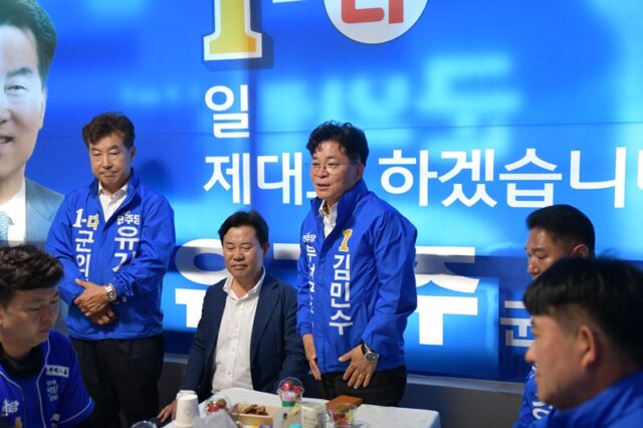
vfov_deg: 31.9
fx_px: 750
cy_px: 214
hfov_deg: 46.4
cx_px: 322
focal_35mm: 42
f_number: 2.8
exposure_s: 1/400
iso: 2500
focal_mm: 42
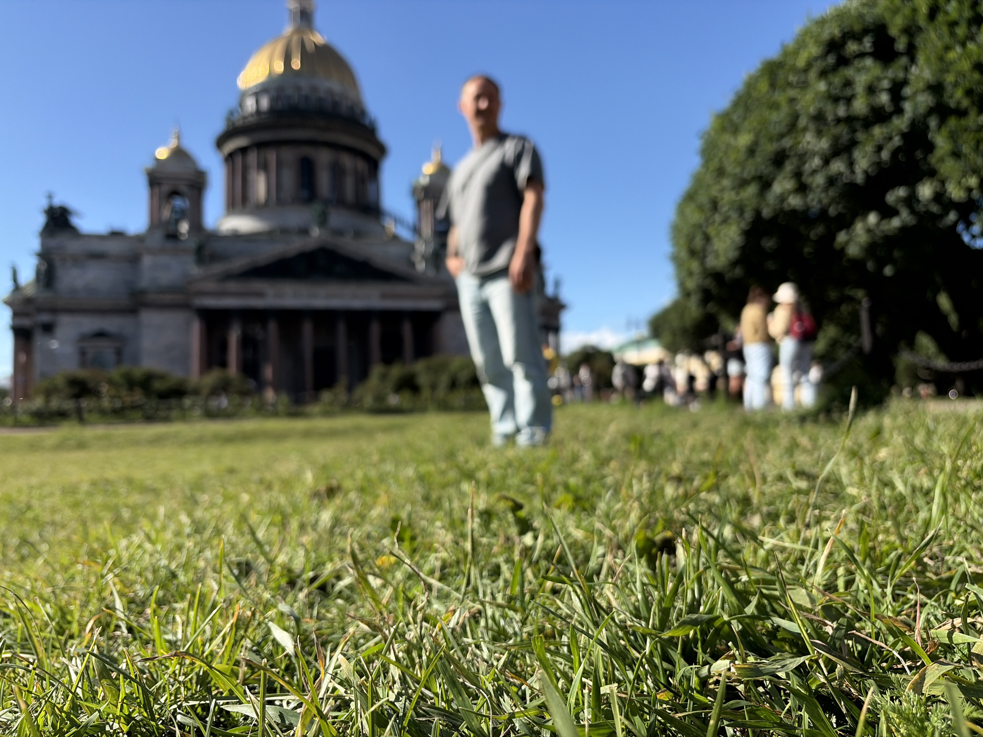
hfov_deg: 67.3
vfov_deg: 53.1
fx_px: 738
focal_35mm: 26
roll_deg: +2.6
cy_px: 368
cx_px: 492
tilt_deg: +3.6
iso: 50
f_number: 1.6
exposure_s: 1/3448
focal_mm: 5.96
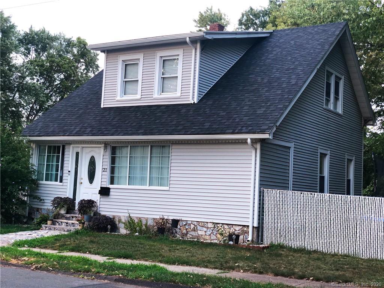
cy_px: 144
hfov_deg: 36.8
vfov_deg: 28.0
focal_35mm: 52
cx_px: 192
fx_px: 577
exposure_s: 1/60
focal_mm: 6
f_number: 2.4
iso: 80
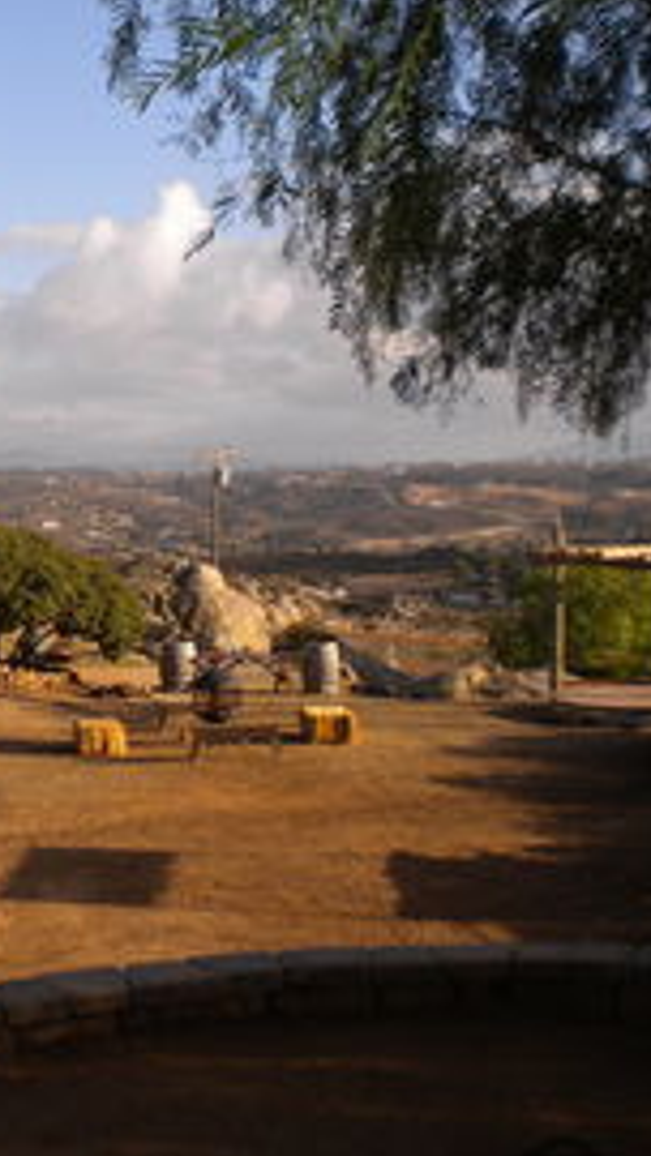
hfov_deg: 22.1
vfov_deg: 39.9
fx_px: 1595
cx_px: -26
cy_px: 582
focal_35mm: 52
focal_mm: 6.3
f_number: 4.6
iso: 113
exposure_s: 1/550
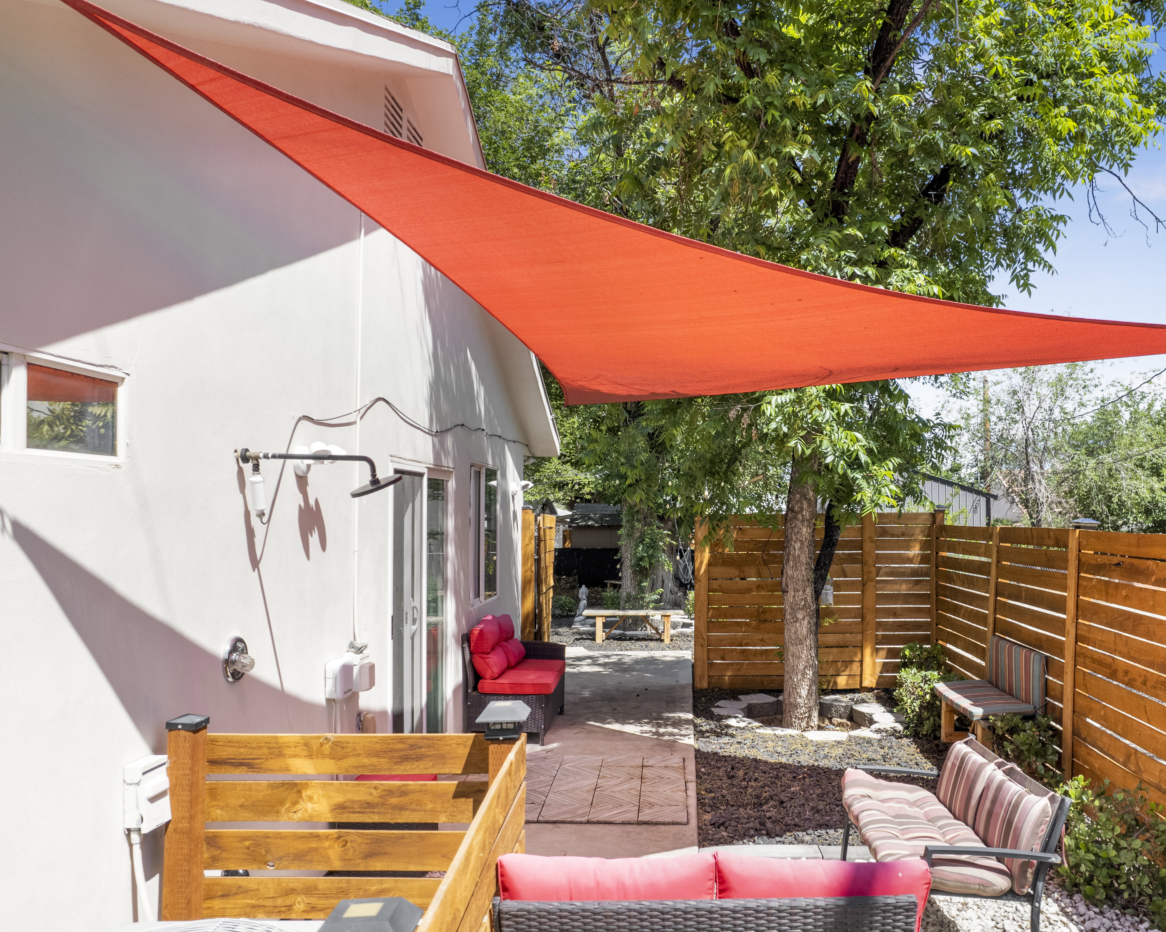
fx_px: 863
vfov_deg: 56.8
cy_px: 470
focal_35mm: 25
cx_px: 694
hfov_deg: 67.5
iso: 110
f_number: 2.8
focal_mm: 8.38
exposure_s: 1/60
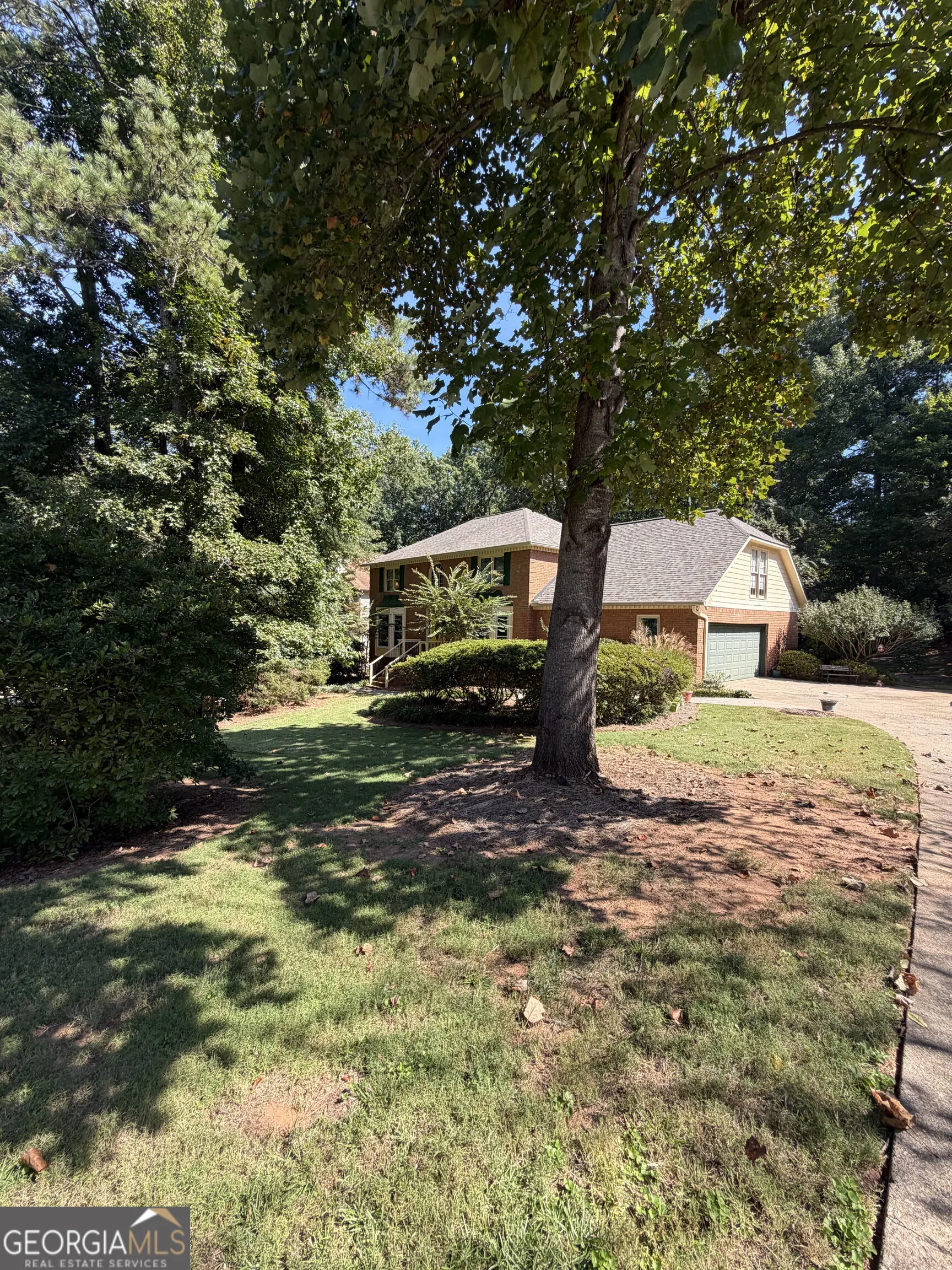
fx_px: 513
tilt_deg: -2.3
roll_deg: -1.5
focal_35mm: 14
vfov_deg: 102.1
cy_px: 635
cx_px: 476
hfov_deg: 85.7
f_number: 2.2
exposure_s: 1/398
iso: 50
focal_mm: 2.22
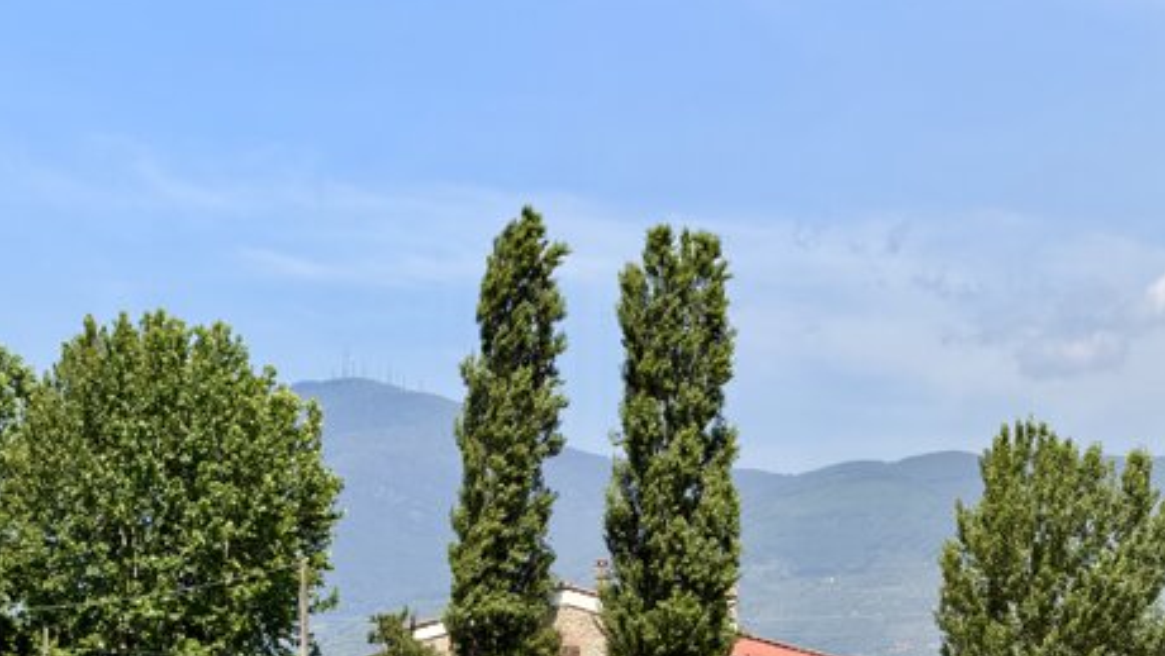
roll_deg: +0.3
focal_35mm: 110
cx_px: 579
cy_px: 431
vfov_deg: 11.0
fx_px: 3399
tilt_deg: +4.4
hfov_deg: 19.5
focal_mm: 16.89
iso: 40
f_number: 2.8
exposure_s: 1/638
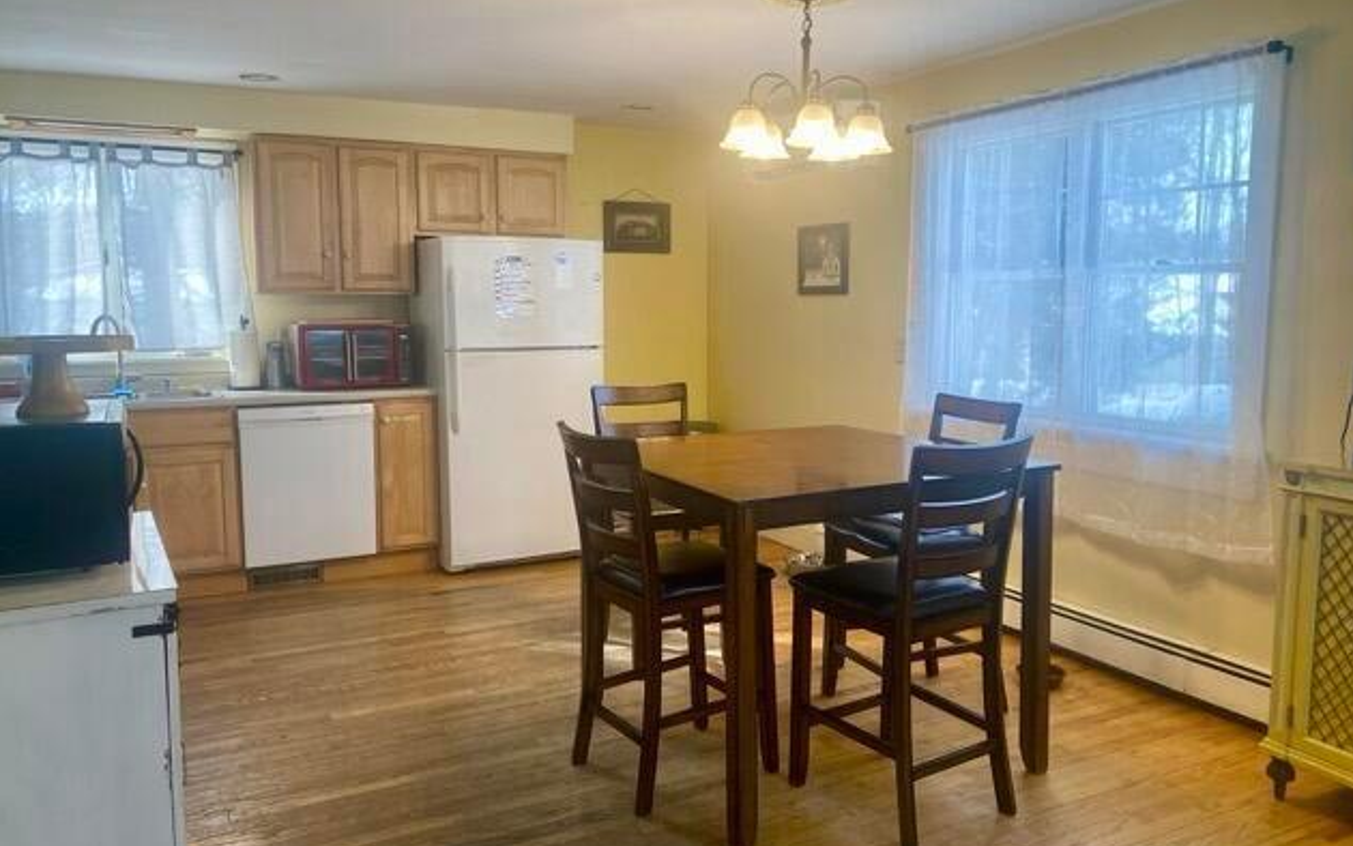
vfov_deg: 44.6
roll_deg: -0.1
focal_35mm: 28
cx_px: 685
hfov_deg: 66.5
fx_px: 1033
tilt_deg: -7.3
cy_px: 429
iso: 100
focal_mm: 4.25
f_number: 1.8
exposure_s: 1/120
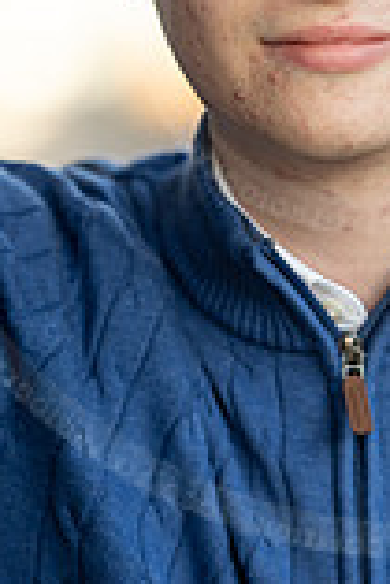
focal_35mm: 244
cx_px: 375
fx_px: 3956
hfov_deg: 5.6
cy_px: 74
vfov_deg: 8.4
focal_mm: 85
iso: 100
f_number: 1.8
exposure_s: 1/250
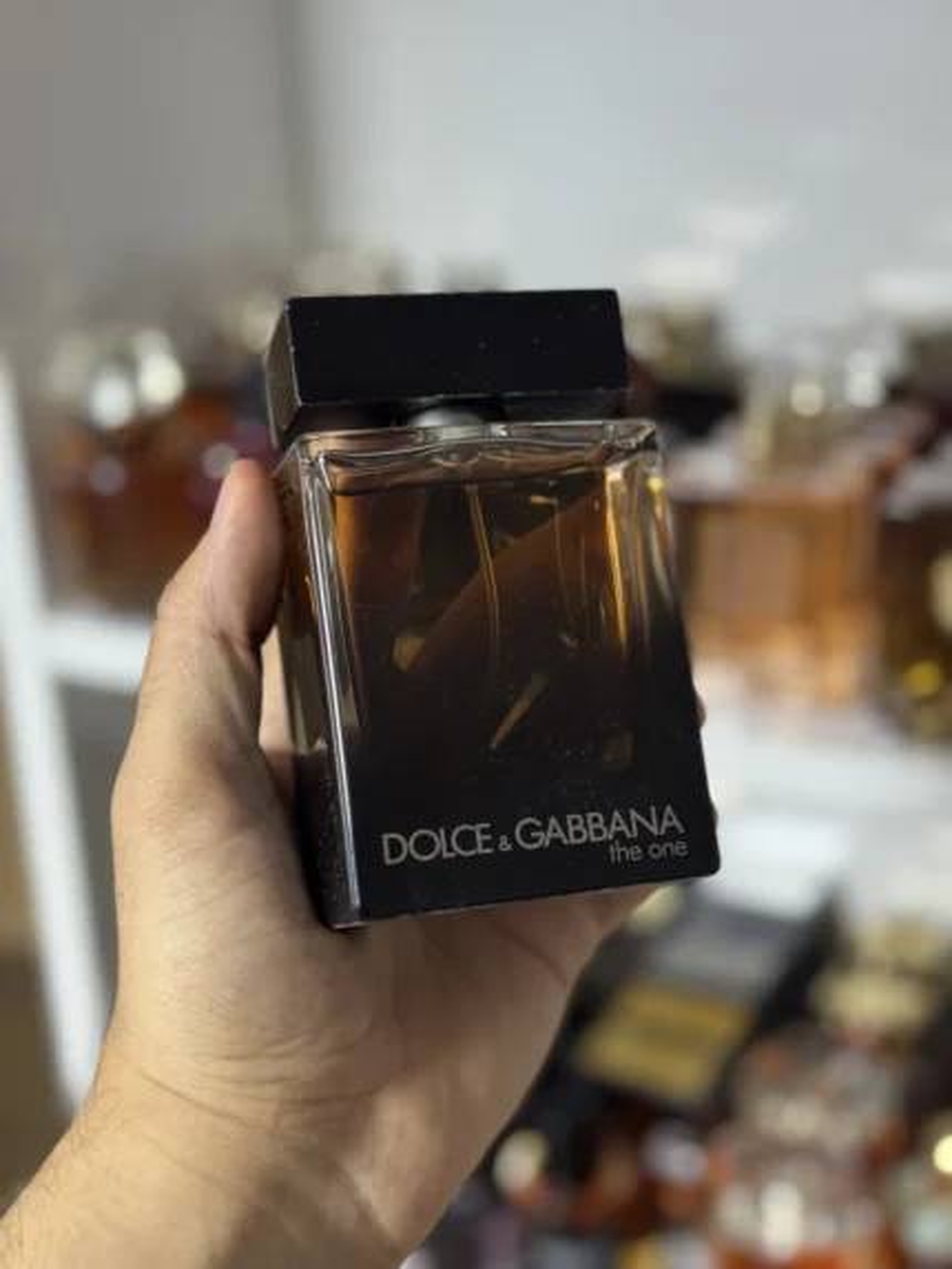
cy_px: 634
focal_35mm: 48
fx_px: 1759
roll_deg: +2.6
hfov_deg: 30.3
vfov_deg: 39.6
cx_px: 476
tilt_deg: -23.3
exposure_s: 1/50
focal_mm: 6.76
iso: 250
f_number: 1.78
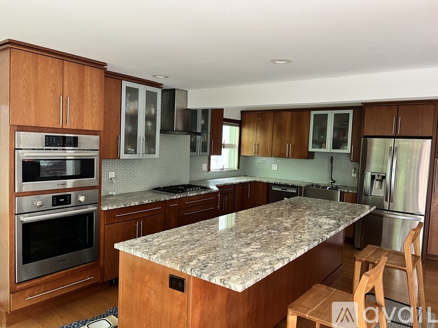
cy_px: 164
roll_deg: -2.6
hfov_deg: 67.3
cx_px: 219
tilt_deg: -4.0
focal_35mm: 26
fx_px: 329
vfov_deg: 53.0
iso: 125
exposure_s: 1/63
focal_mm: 5.7
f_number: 1.5
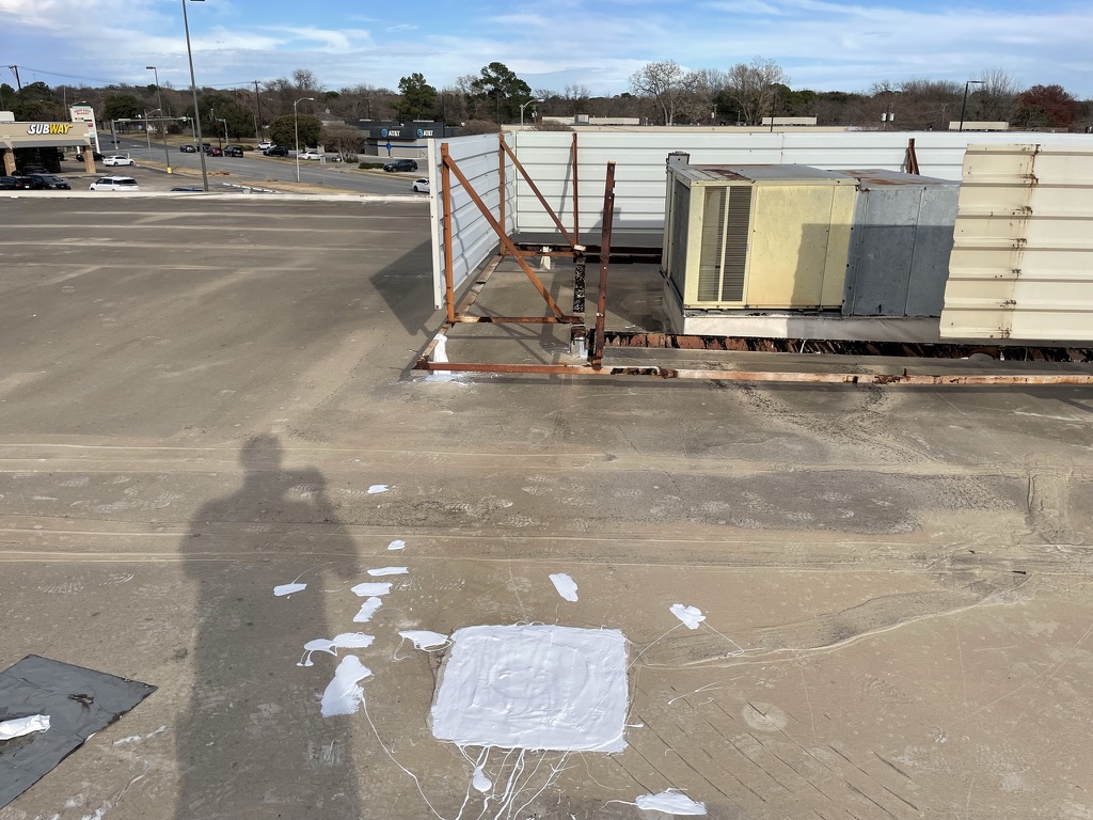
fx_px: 821
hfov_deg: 67.3
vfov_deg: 53.1
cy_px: 410
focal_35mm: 26
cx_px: 546
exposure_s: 1/3401
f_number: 1.6
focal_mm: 4.2
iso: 32
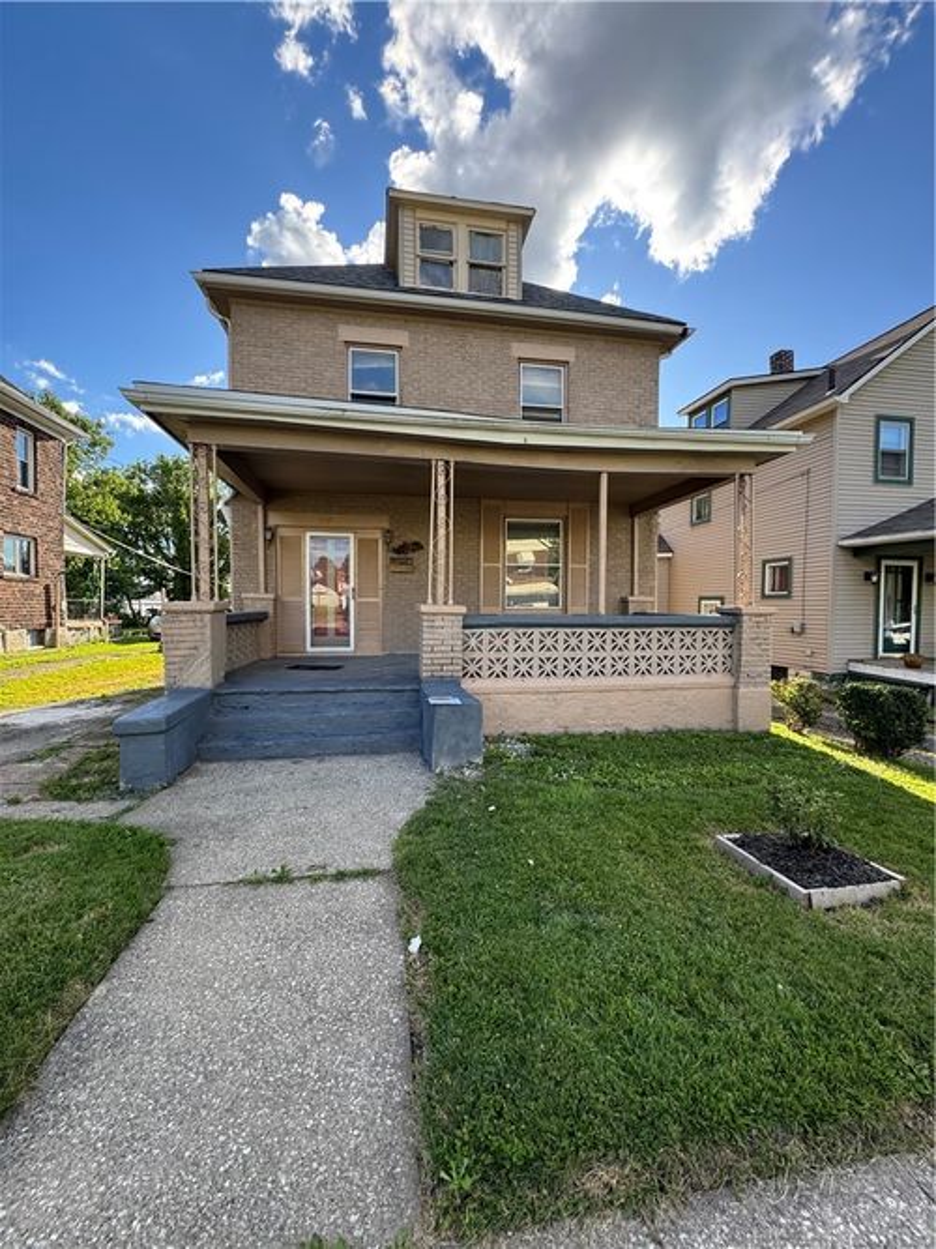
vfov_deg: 102.1
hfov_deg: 85.7
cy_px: 624
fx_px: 505
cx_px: 468
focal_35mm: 14
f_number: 2.2
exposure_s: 1/262
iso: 40
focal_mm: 2.22
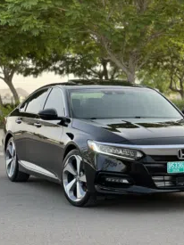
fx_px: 794
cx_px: 121
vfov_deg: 17.6
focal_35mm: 112
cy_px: 110
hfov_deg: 13.2
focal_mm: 9
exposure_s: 1/121
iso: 50
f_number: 2.8
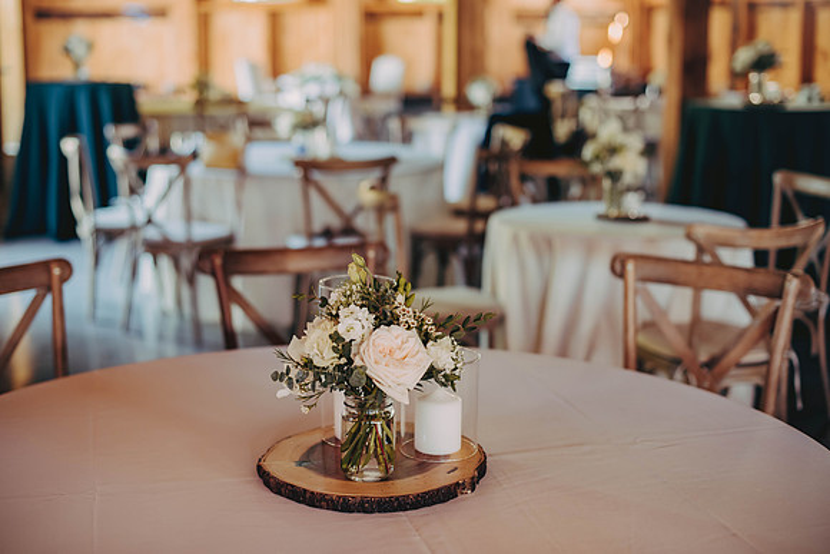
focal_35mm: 50
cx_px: 415
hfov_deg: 39.6
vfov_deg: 27.0
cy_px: 277
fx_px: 1153
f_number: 2
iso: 800
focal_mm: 50
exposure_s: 1/125
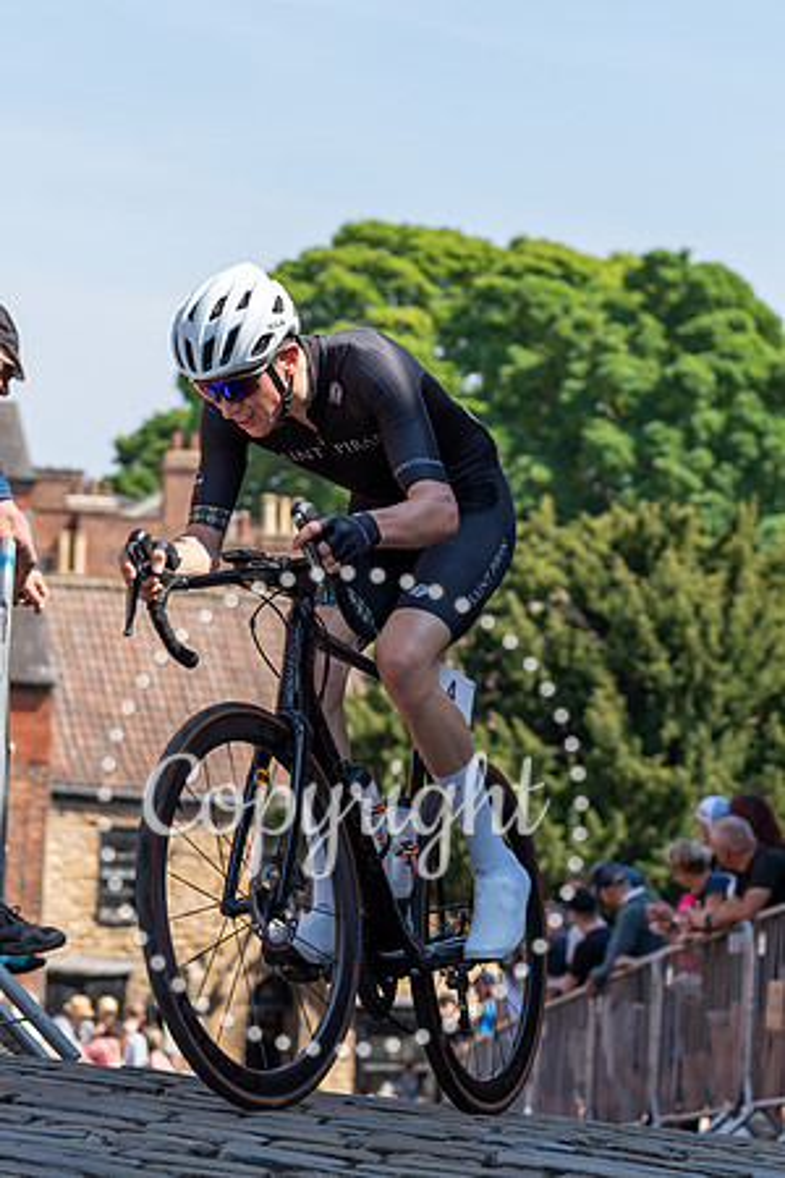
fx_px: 3729
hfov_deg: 12.0
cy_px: 592
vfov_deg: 17.9
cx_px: 263
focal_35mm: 114
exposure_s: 1/800
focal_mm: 75
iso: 160
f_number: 4
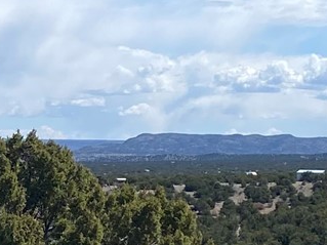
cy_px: 80
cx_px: 54
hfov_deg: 11.8
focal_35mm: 167
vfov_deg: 8.9
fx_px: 1577
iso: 32
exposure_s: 1/3984
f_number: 1.8
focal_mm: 4.25
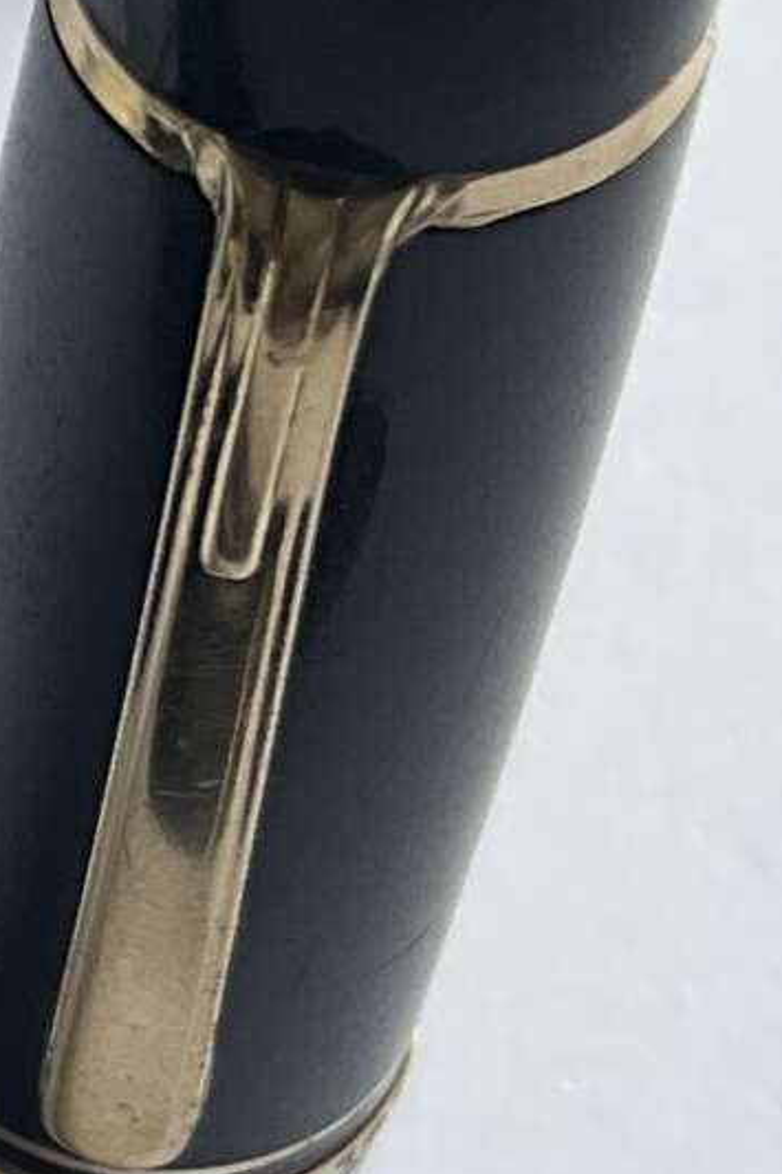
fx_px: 4727
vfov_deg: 14.1
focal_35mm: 145
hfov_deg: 8.4
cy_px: 868
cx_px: -1335
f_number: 1.8
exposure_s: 1/122
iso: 16
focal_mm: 3
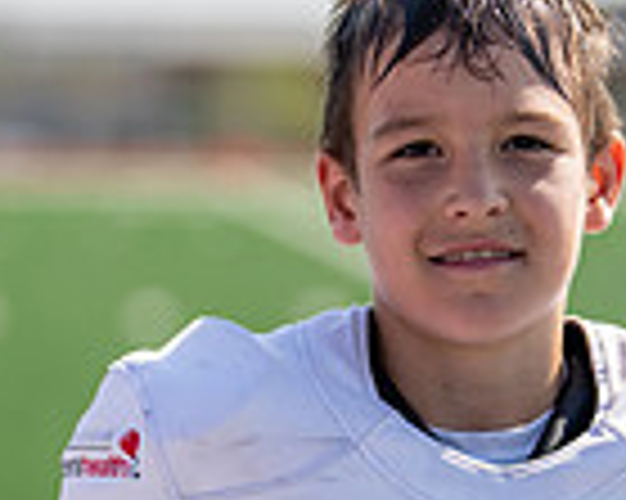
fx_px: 3888
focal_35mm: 210
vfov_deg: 7.3
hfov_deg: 9.2
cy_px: 477
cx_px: 558
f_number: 1.2
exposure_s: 1/10000
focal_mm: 50
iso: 100
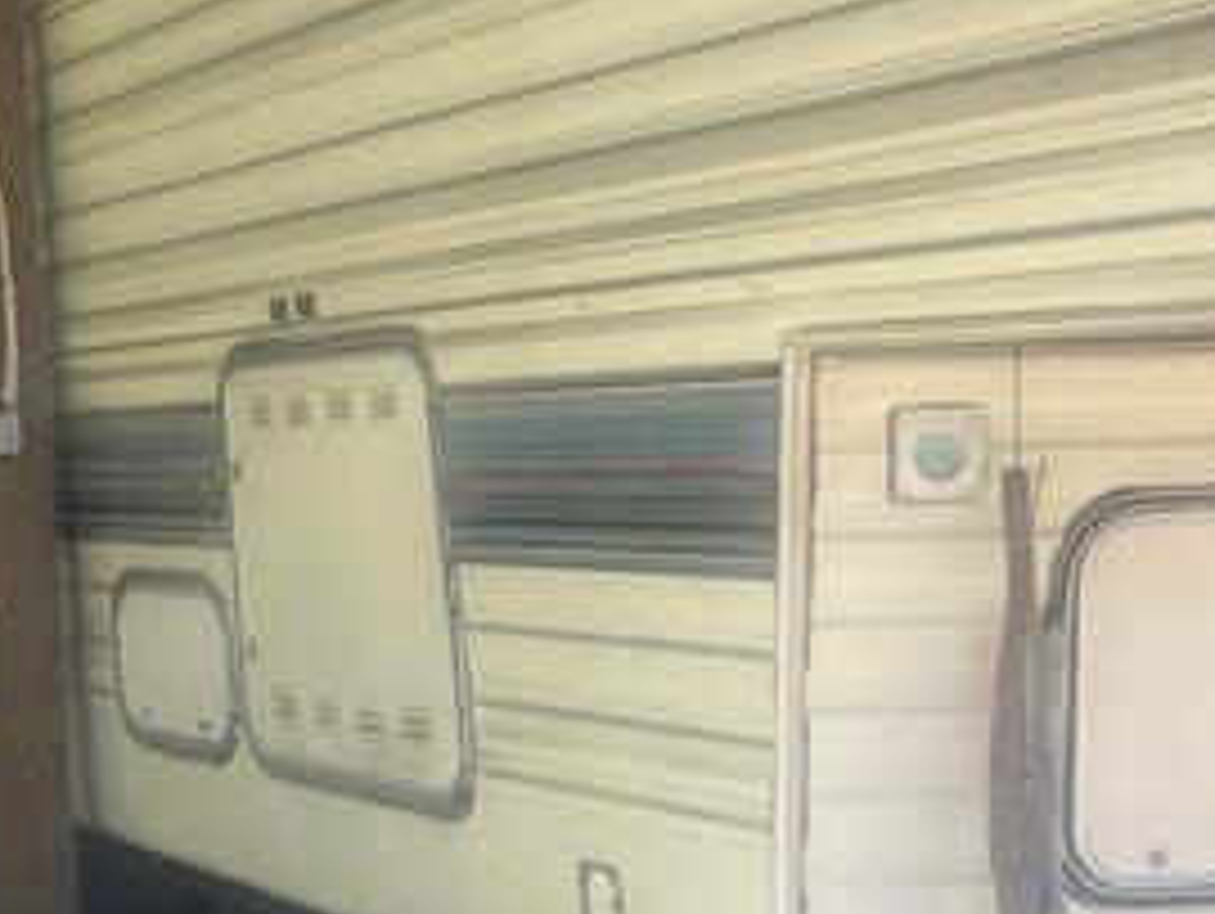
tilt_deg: +9.3
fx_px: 2881
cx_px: -655
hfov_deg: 20.2
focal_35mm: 82
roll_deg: -0.1
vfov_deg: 17.6
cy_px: -14
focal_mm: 5.1
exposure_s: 1/454
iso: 50
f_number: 1.6
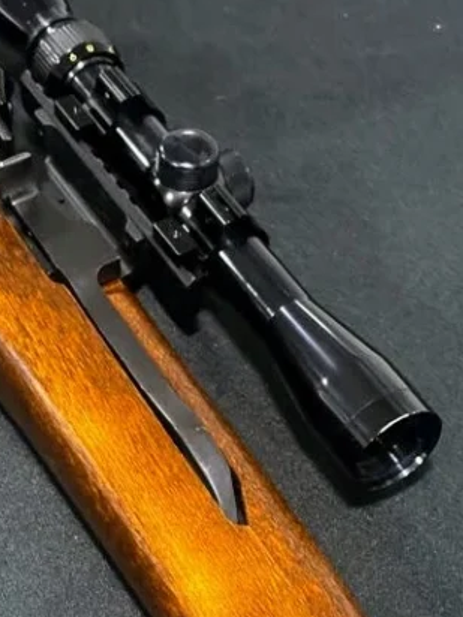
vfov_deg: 19.1
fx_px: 1801
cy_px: 556
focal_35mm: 101
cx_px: 187
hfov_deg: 14.6
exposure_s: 1/30
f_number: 1.6
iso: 400
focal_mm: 5.96
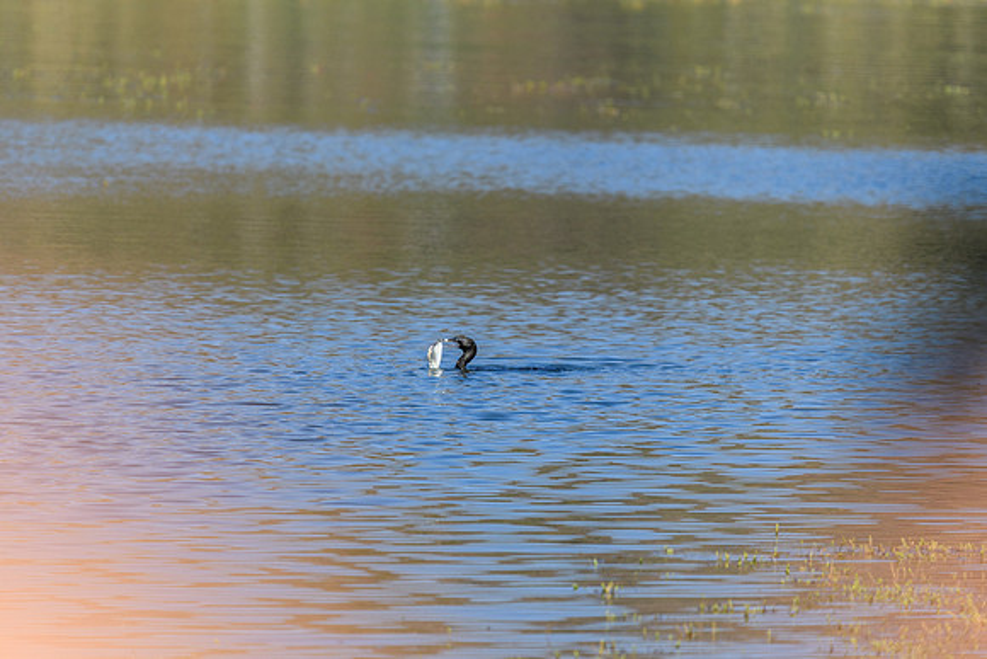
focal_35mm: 900
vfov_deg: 1.5
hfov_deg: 2.3
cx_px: 494
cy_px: 330
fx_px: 24680
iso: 320
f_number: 6.3
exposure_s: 1/2000
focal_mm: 600
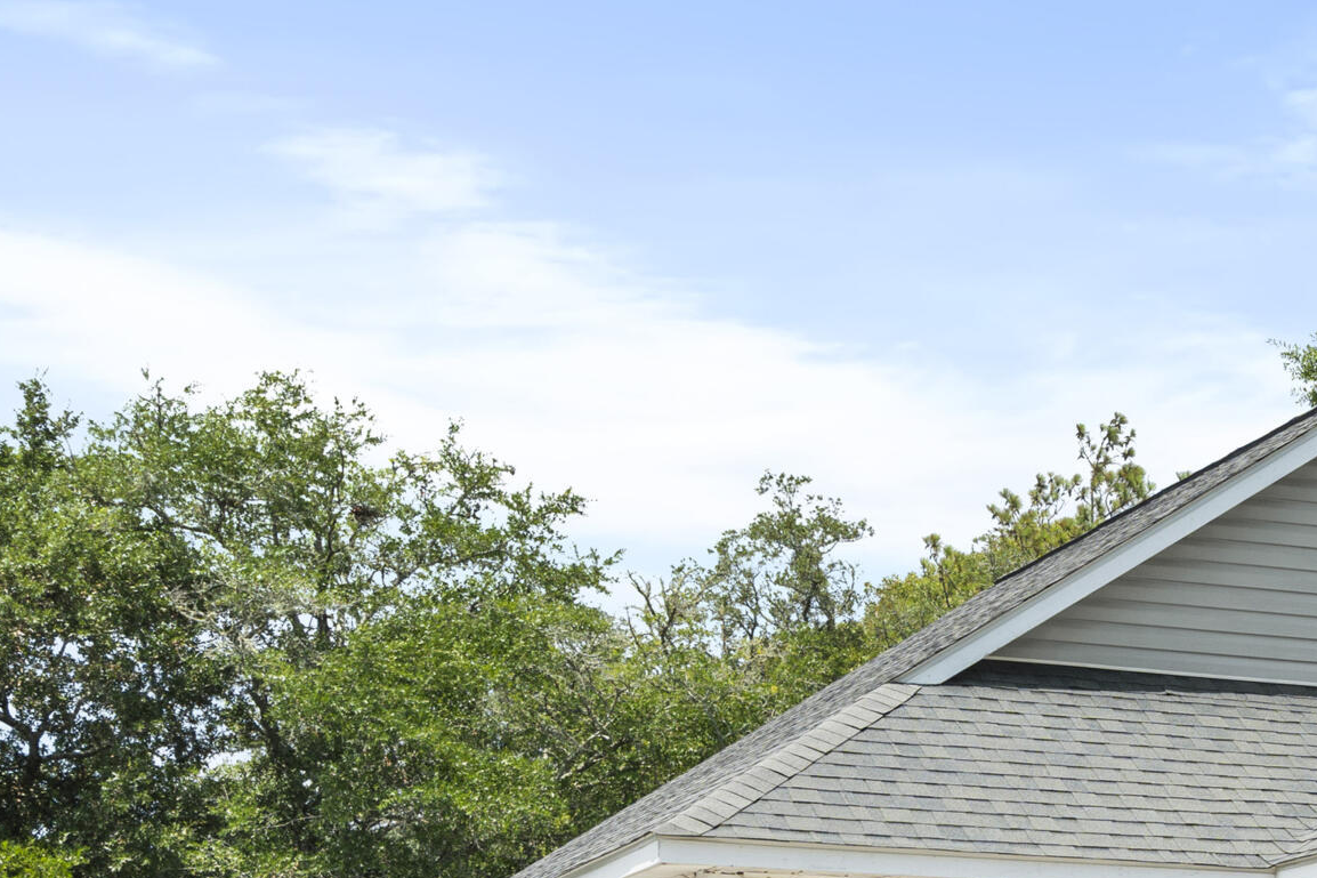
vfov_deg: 14.5
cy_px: 1077
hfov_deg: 21.2
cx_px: 1479
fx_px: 3328
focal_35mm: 91
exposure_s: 1/500
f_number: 8
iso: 100
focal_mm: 35
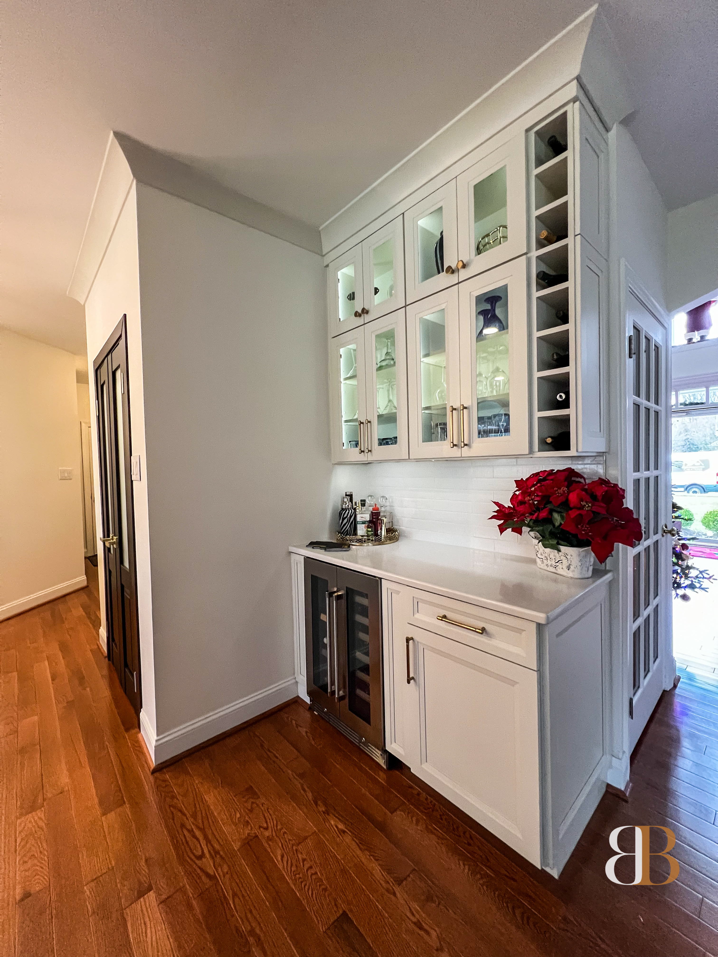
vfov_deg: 106.2
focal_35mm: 13
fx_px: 360
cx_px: 359
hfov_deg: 89.9
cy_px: 478
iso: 500
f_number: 1.8
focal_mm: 1.57
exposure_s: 1/60
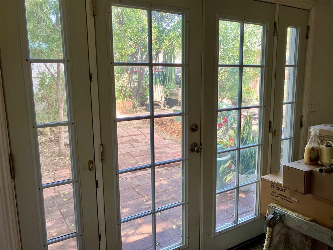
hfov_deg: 63.4
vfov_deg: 49.7
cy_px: 125
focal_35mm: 28
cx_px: 166
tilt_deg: -8.7
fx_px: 269
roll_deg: +0.5
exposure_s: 1/121
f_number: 1.8
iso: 64
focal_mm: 3.99
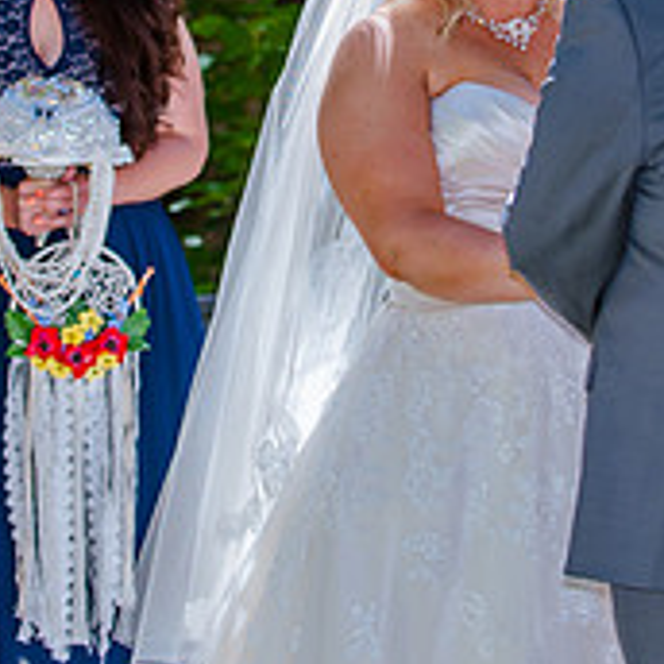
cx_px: 307
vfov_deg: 8.4
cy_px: 7
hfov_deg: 8.5
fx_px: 4492
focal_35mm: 207
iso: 200
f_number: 3.5
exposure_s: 1/500
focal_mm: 70
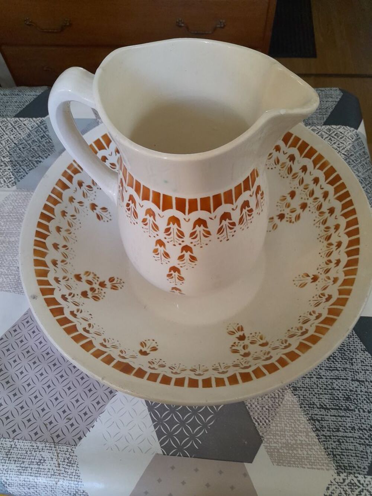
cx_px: 186
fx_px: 358
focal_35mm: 25
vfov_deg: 69.4
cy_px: 248
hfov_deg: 54.9
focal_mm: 4.6
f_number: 2
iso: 320
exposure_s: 1/60
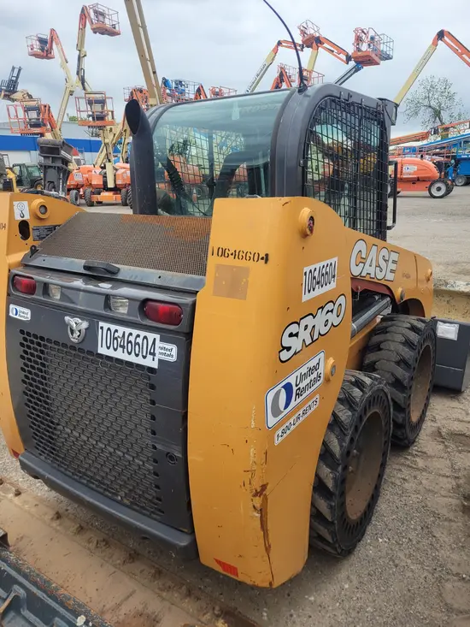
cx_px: 235
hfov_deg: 53.1
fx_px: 471
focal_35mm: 26
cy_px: 314
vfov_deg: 67.3
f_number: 1.8
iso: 40
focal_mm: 5.4
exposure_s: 1/664
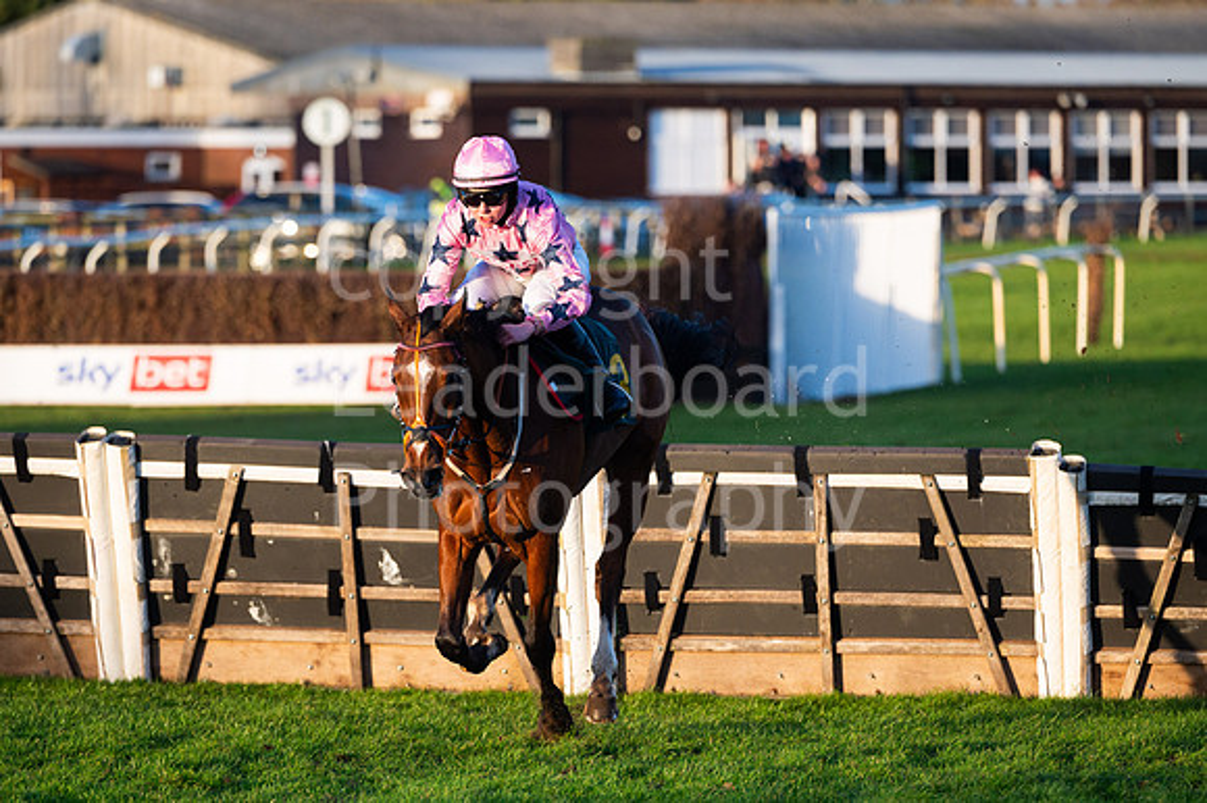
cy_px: 380
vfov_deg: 6.0
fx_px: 7697
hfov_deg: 9.0
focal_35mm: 230
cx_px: 645
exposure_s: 1/4000
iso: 800
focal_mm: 200
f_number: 3.5
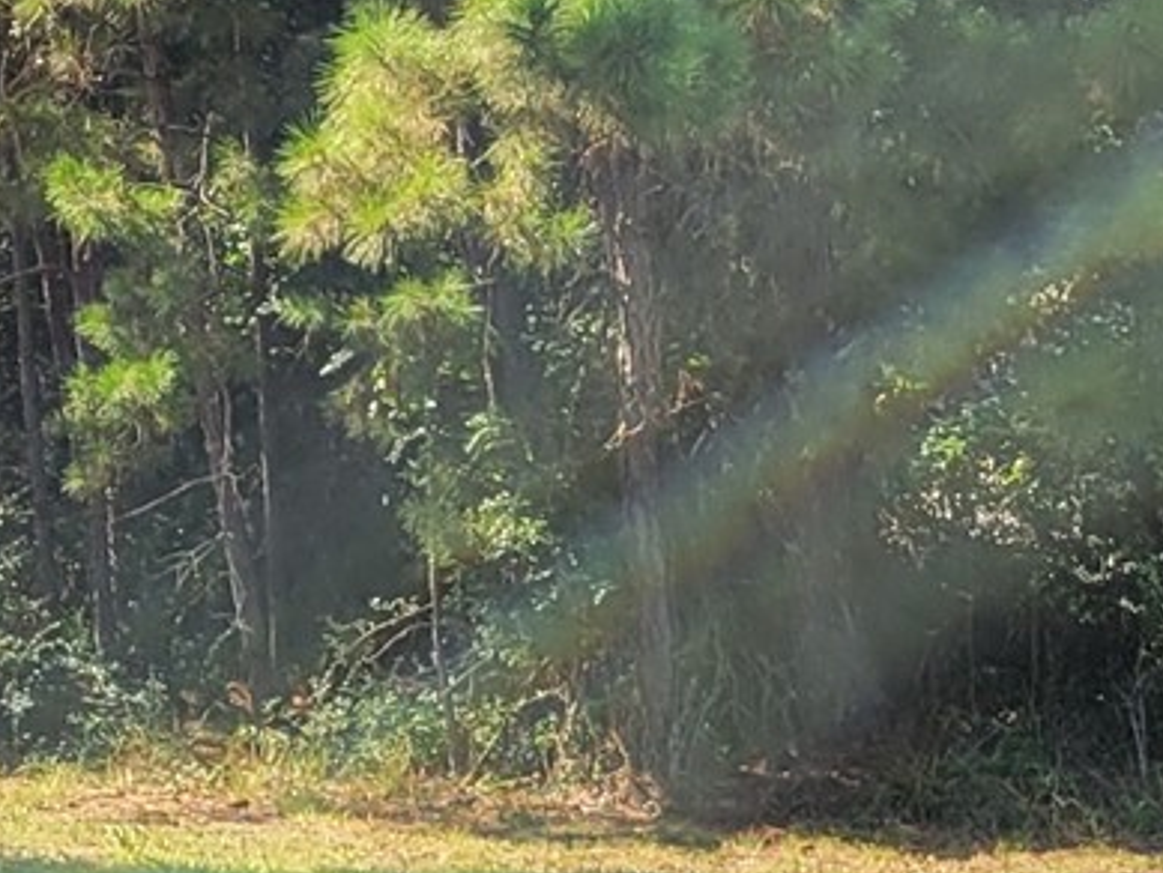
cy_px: 9
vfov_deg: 10.7
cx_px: -607
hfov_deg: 13.5
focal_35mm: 137
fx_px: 4604
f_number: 1.8
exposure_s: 1/694
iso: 40
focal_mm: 5.4
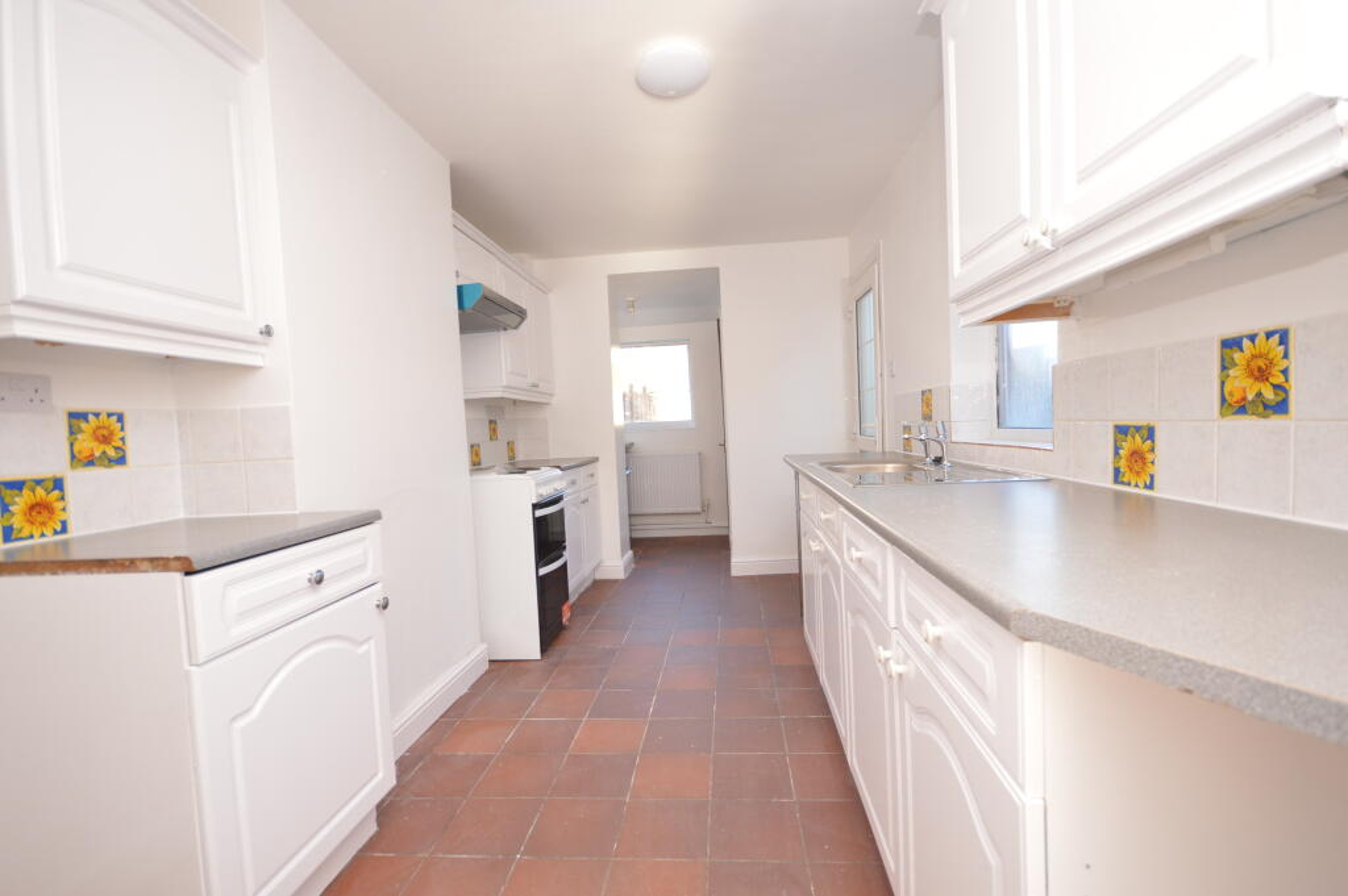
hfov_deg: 100.4
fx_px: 561
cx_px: 674
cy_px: 448
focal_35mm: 15
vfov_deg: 77.2
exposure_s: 1/80
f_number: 4.5
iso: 400
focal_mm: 10
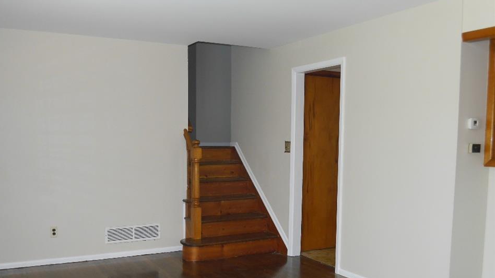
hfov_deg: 43.7
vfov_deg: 25.3
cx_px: 229
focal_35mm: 47
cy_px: 188
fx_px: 617
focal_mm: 20
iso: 400
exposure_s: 1/60
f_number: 4.5
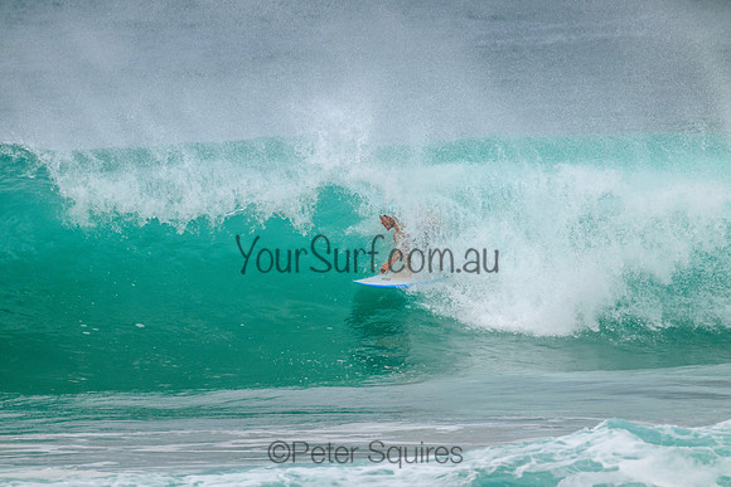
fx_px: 16247
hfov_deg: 2.6
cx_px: 366
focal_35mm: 800
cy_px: 244
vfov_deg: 1.7
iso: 1100
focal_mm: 800
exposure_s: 1/2000
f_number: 11
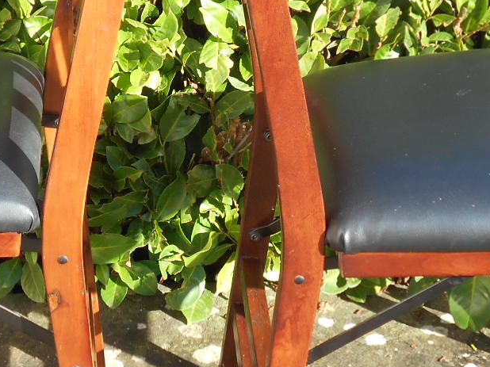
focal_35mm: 114
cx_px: 155
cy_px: 126
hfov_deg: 17.2
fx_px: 1613
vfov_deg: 13.0
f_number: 4.2
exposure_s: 1/125
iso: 80
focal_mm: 7.7
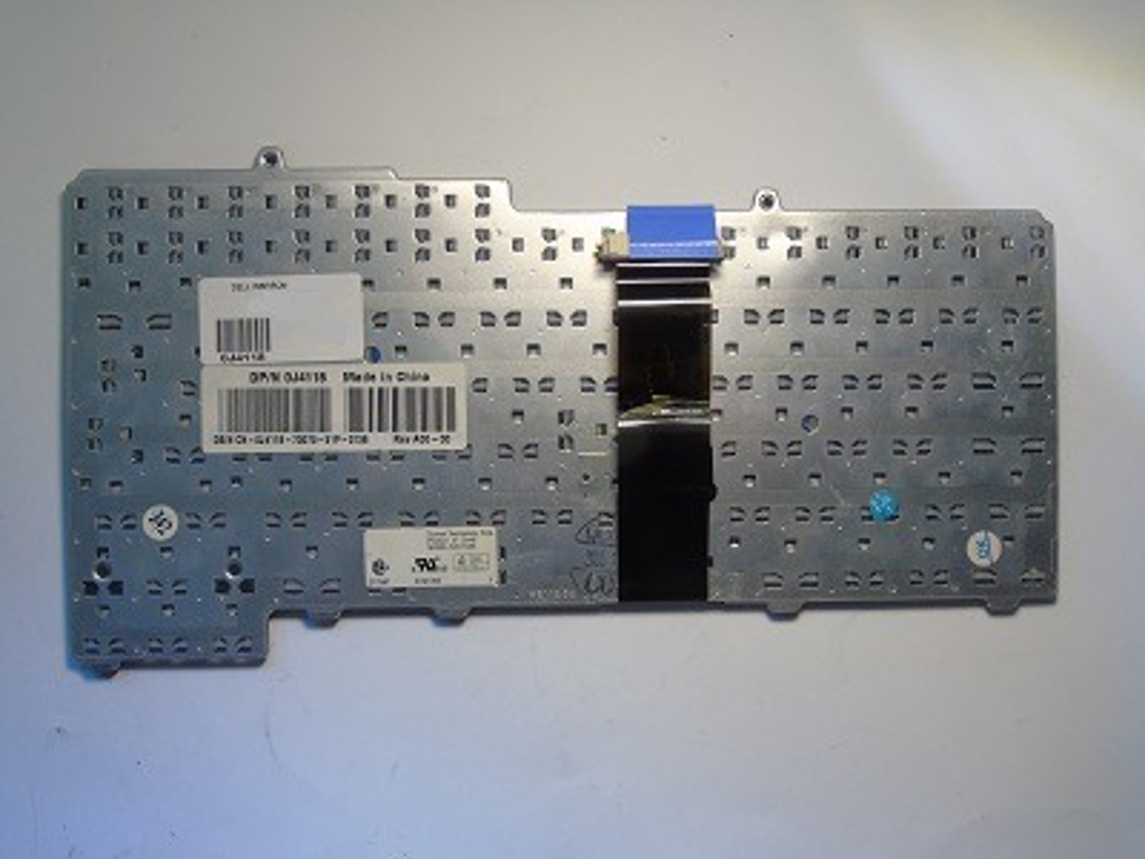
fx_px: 1125
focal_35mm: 34
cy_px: 430
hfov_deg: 54.0
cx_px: 572
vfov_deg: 41.8
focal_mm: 6.1
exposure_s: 1/8
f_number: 5
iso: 200
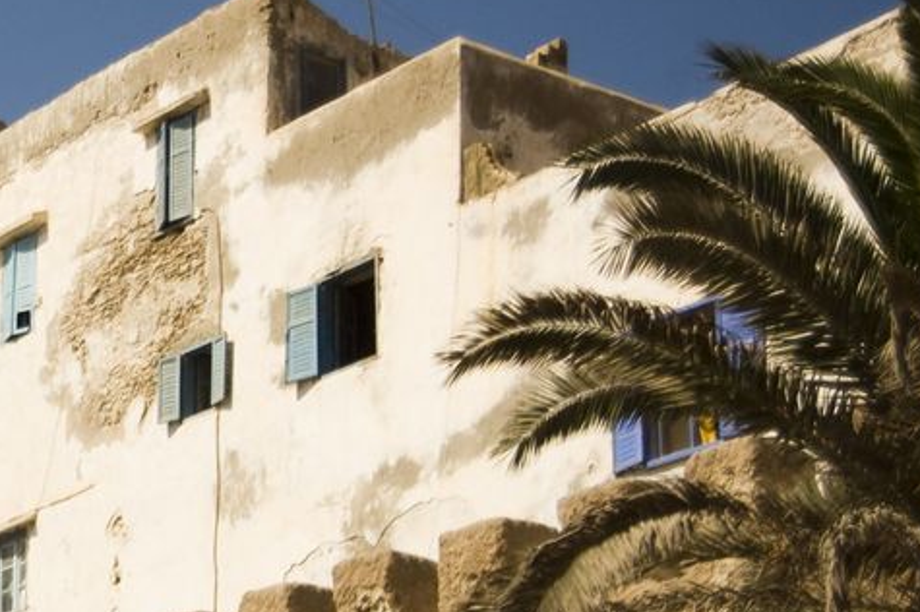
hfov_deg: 17.7
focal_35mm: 113
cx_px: 12
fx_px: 2888
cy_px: 445
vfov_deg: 12.1
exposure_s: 1/2000
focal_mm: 35
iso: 200
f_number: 22
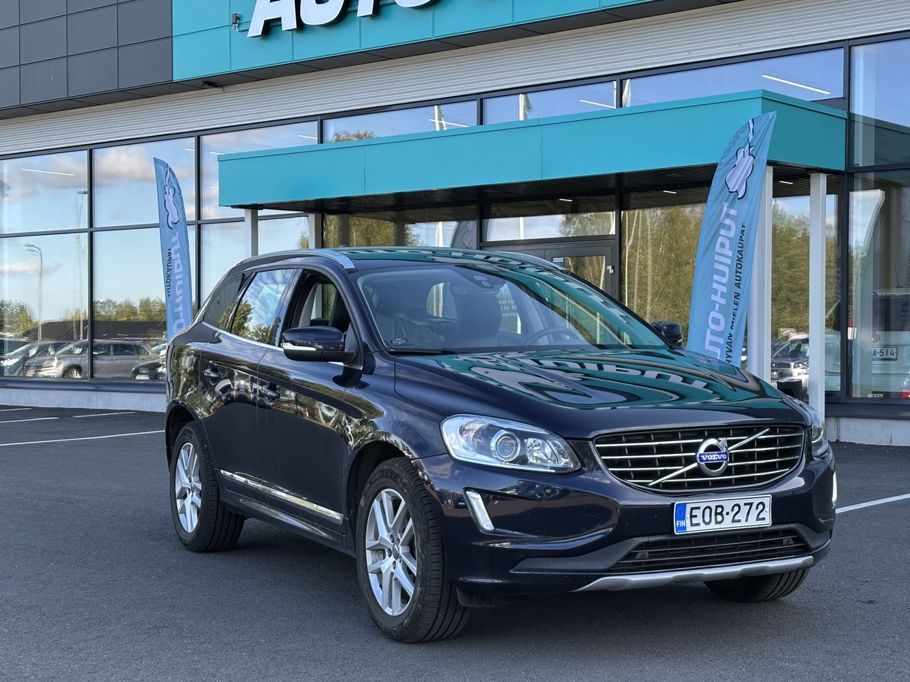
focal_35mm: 57
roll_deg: +0.8
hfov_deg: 33.8
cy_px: 362
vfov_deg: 25.6
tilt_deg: -0.8
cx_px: 508
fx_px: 1498
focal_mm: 6.86
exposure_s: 1/317
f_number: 1.78
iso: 64
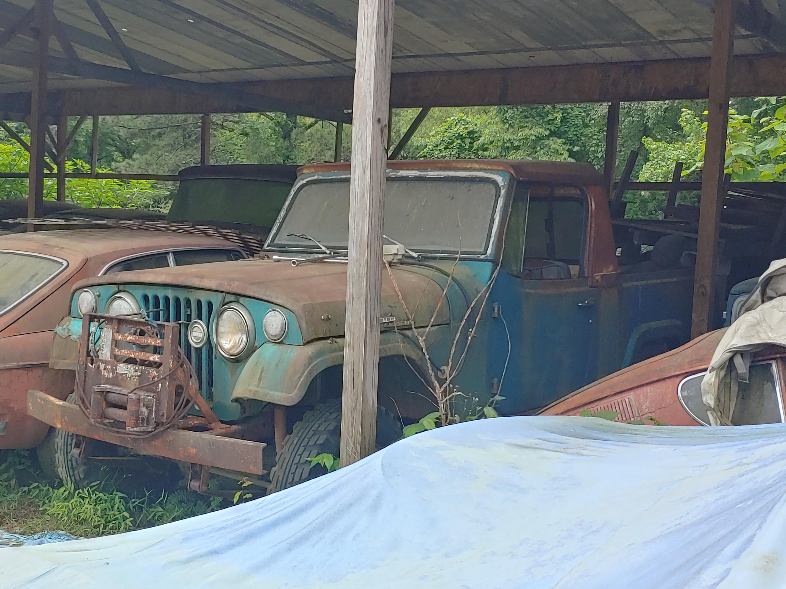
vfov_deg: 30.9
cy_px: 294
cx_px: 393
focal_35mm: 47
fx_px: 1067
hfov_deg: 40.4
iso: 50
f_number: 1.5
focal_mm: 4.23
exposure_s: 1/1220
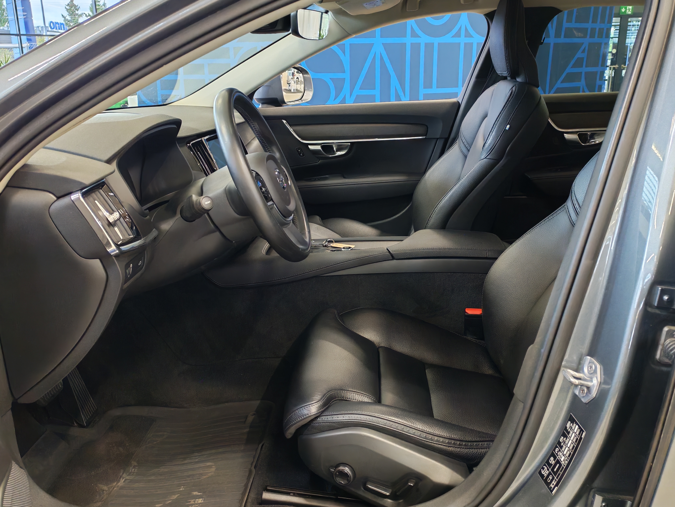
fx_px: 624
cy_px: 254
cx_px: 338
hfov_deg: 56.8
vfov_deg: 44.2
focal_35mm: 32
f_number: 1.9
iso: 1000
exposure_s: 1/100
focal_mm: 6.12
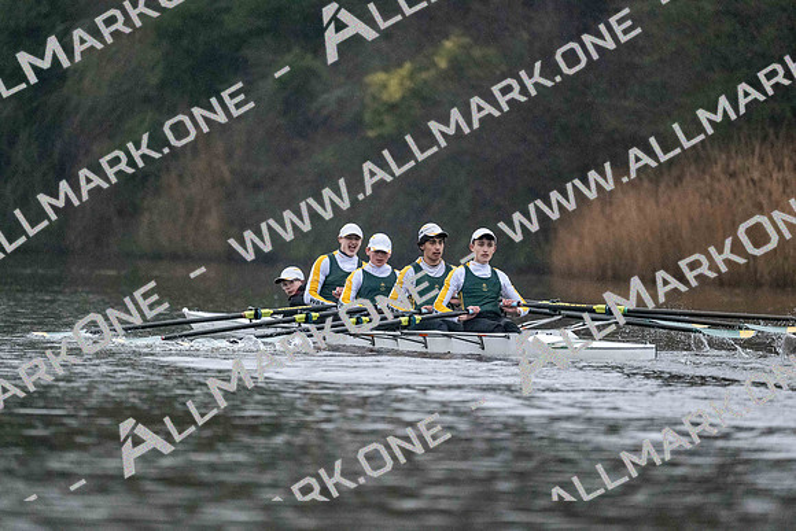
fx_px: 8846
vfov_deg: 3.4
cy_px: 266
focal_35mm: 400
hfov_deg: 5.2
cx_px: 398
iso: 9000
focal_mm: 400
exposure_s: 1/1600
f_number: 4.5
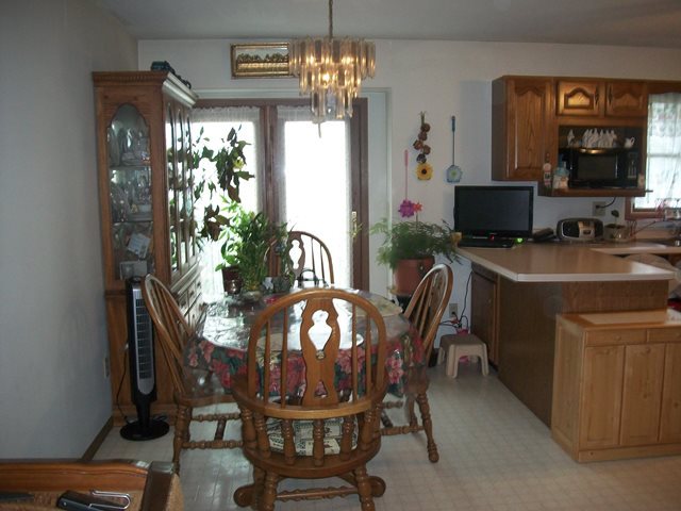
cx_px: 340
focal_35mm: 32
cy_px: 256
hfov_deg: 56.8
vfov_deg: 44.2
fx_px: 630
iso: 160
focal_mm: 5.7
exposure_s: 1/60
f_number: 2.9
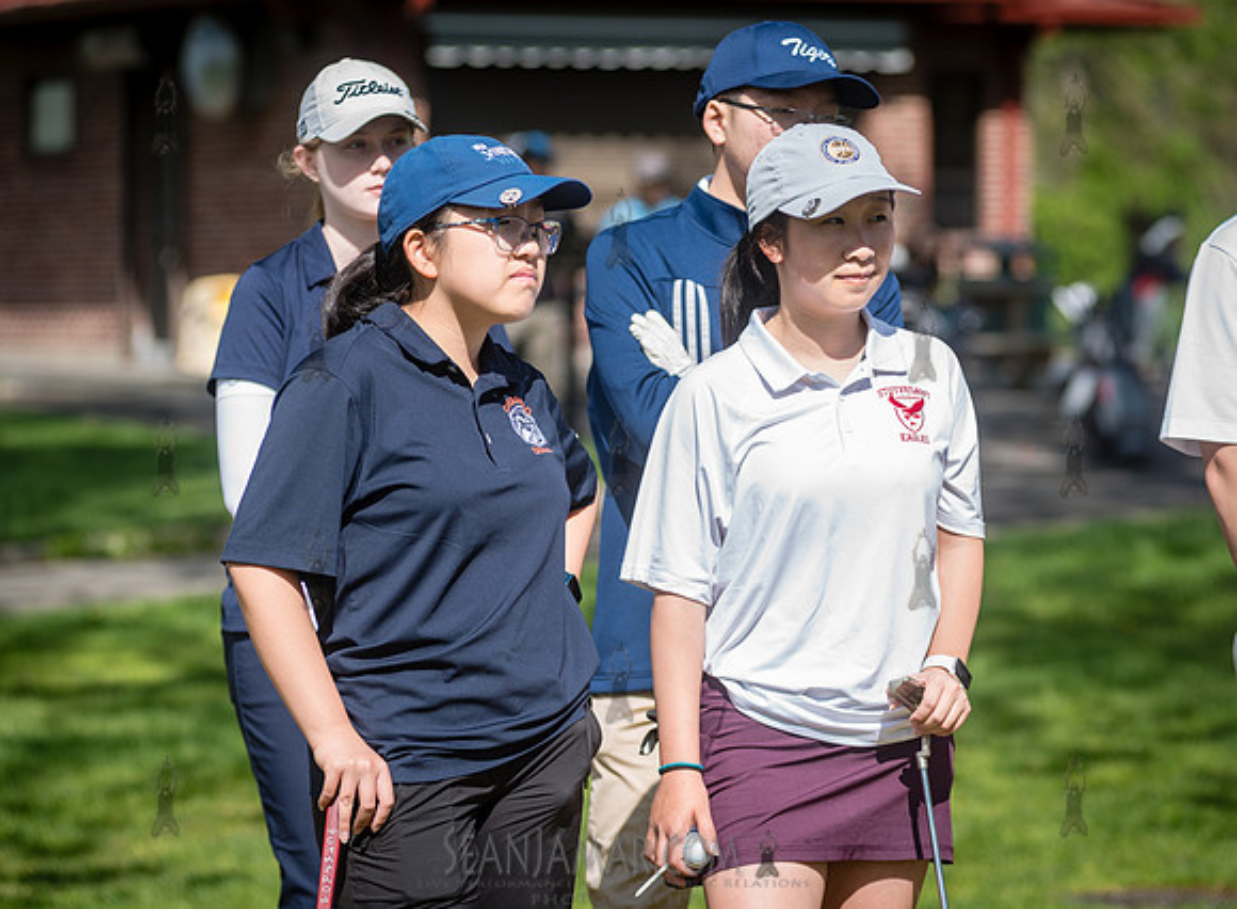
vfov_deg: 9.5
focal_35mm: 154
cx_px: 675
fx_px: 5463
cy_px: 486
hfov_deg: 12.9
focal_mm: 135
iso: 100
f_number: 4
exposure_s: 1/500
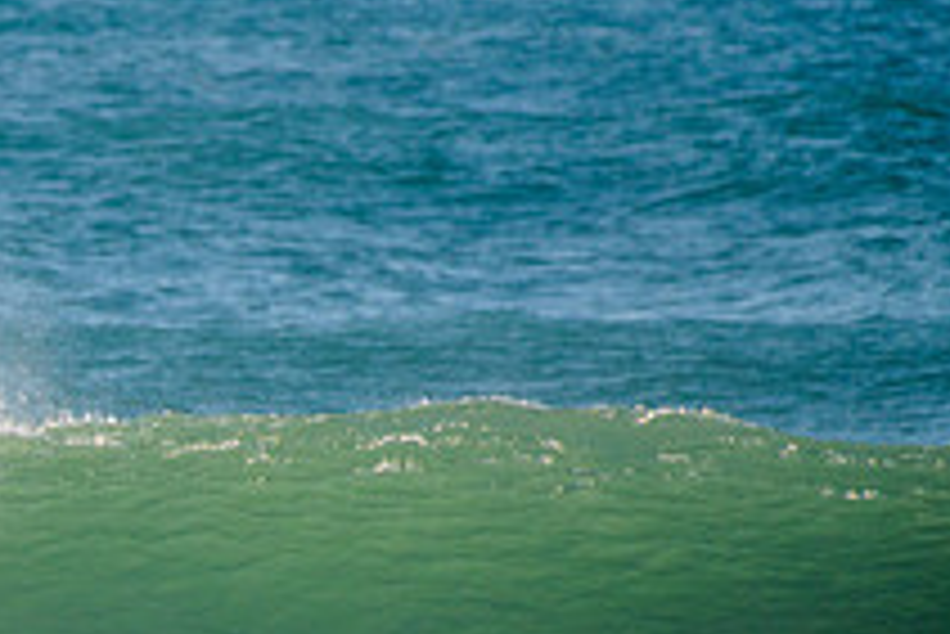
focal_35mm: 1376
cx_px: -149
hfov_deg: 1.5
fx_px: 36335
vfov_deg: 1.0
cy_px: 758
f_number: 5.6
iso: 220
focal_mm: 500
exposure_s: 1/1600
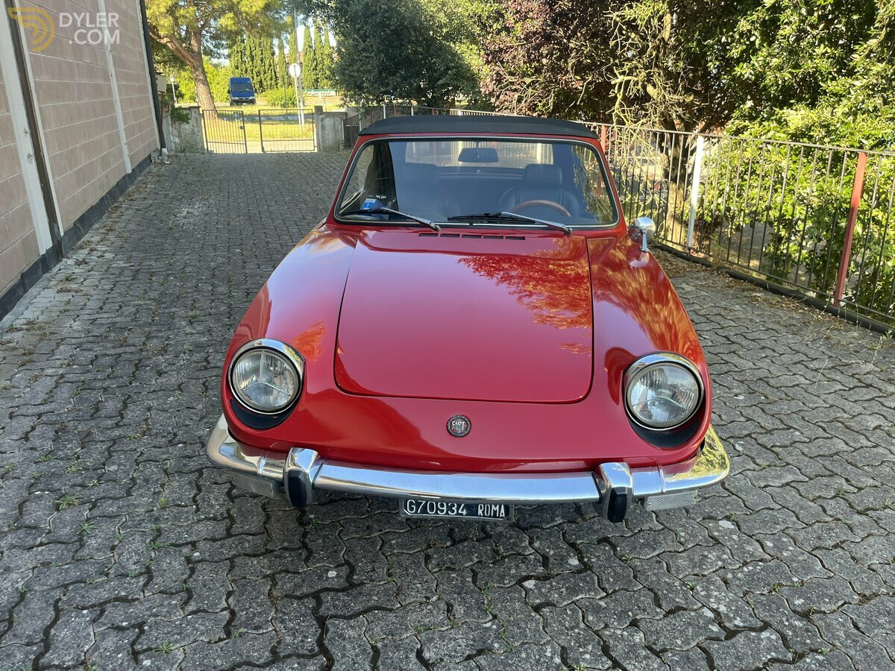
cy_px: 336
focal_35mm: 26
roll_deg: -1.2
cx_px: 448
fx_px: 672
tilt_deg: -18.1
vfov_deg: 53.1
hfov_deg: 67.3
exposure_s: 1/223
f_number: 1.6
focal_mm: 5.1
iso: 40
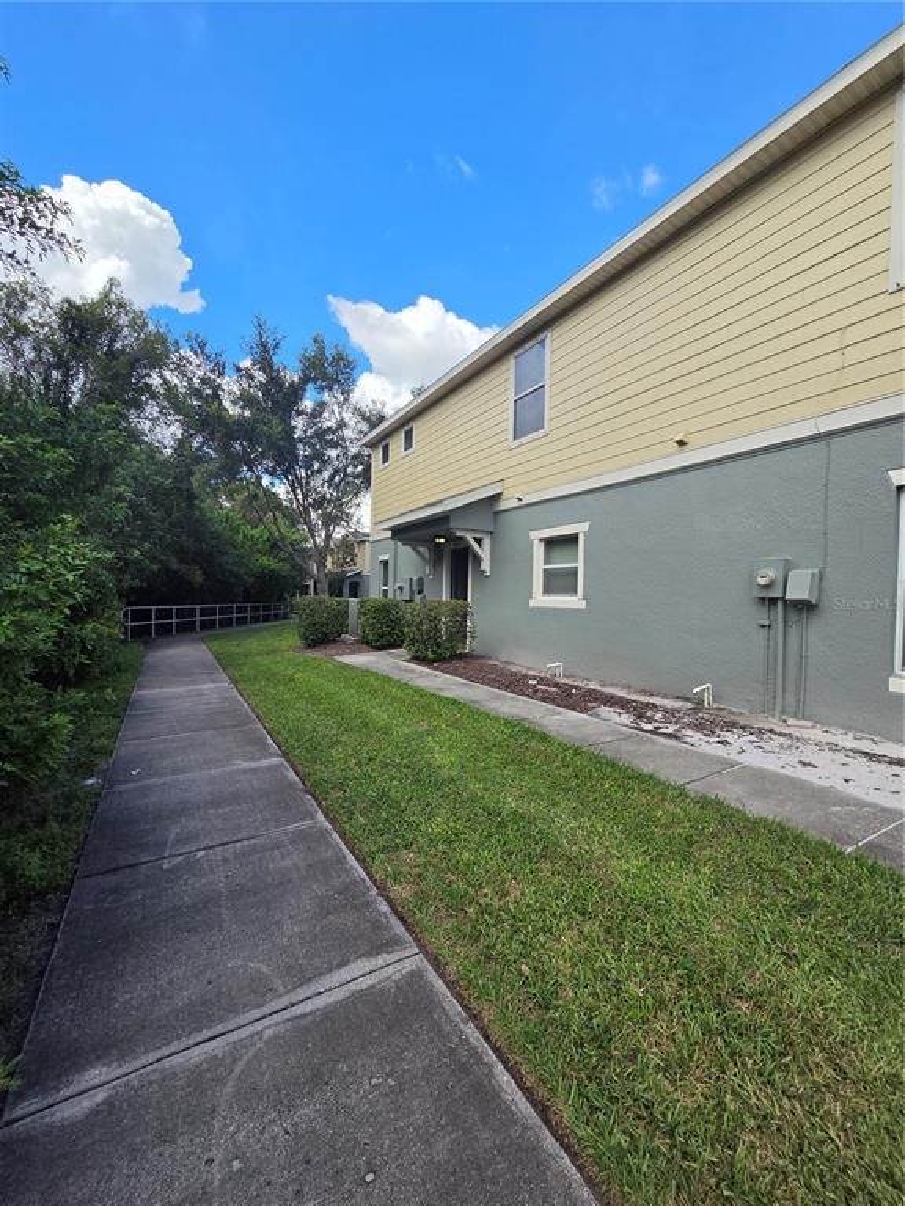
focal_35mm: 13
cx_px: 452
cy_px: 603
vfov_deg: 106.2
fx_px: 453
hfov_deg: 89.9
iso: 100
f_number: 2.2
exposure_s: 1/2259
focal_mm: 2.2
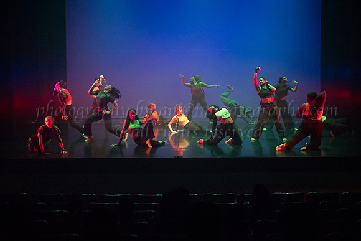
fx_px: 552
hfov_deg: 36.2
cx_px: 180
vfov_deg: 24.6
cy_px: 120
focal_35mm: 55
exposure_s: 1/400
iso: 4000
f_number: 2.8
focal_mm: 55
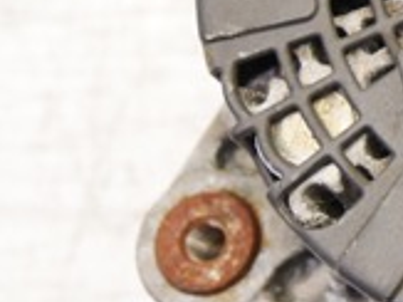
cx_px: 744
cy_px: 11
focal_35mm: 118
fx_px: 1373
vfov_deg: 12.4
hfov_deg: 14.5
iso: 800
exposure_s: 1/60
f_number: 3.8
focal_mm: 15
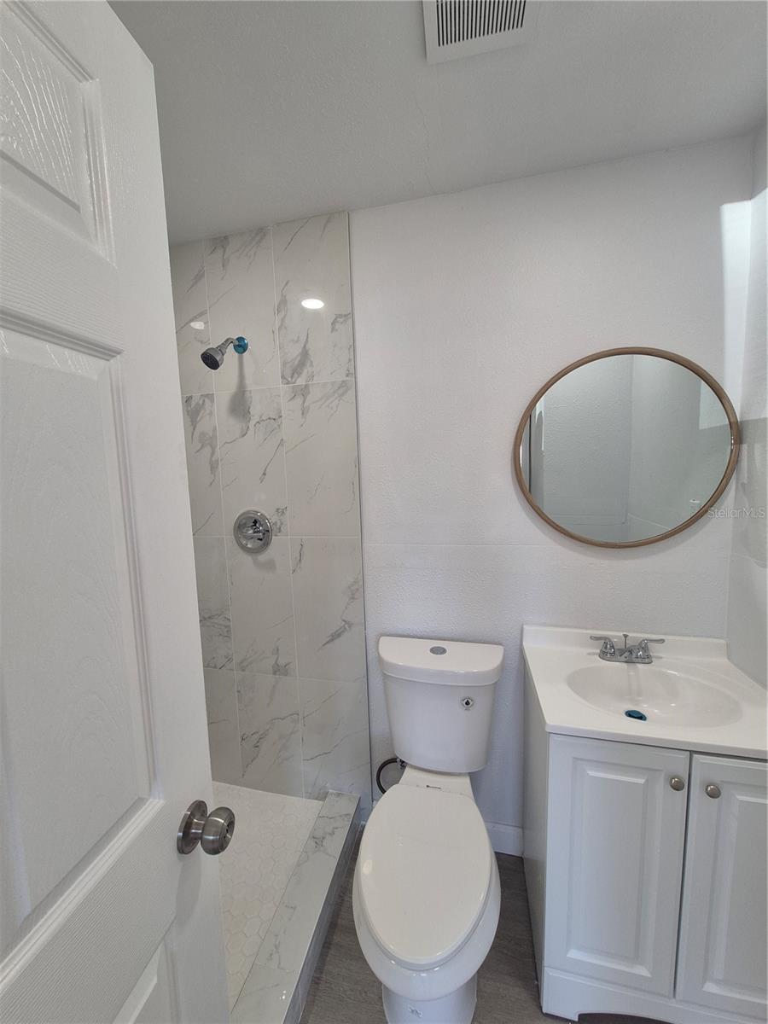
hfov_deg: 89.9
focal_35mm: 13
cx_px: 384
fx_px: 385
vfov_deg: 106.2
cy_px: 512
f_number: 2.2
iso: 50
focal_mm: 1.74
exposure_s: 1/60
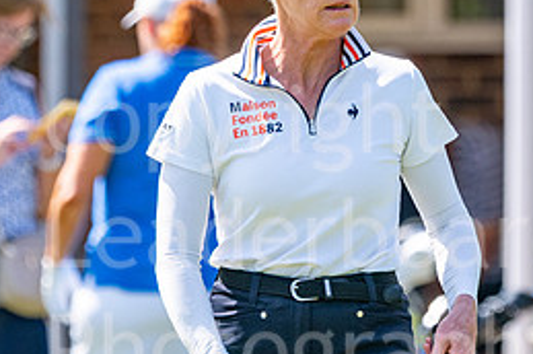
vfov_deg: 1.2
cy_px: 213
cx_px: 319
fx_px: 17478
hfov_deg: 1.7
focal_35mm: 1182
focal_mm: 300
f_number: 5
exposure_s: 1/800
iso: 200
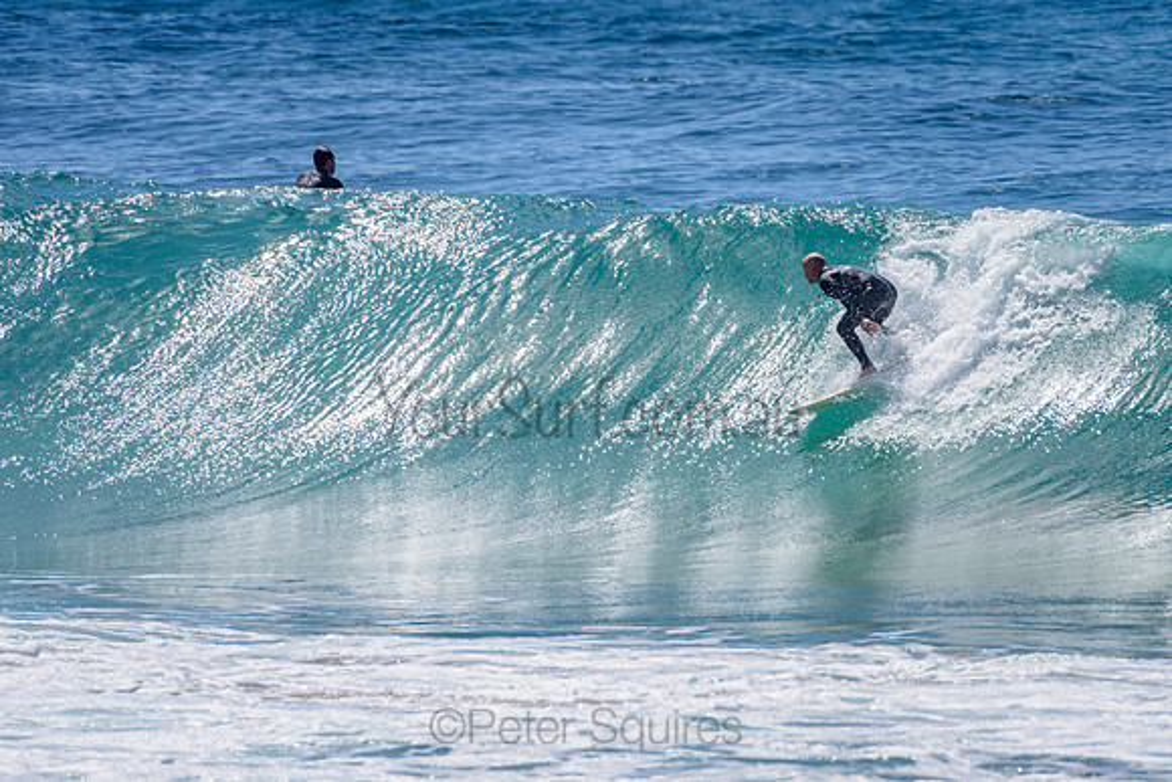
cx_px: 719
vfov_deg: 2.2
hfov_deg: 3.4
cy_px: 347
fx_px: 19965
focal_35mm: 613
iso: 64
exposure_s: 1/2000
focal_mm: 500
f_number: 6.3
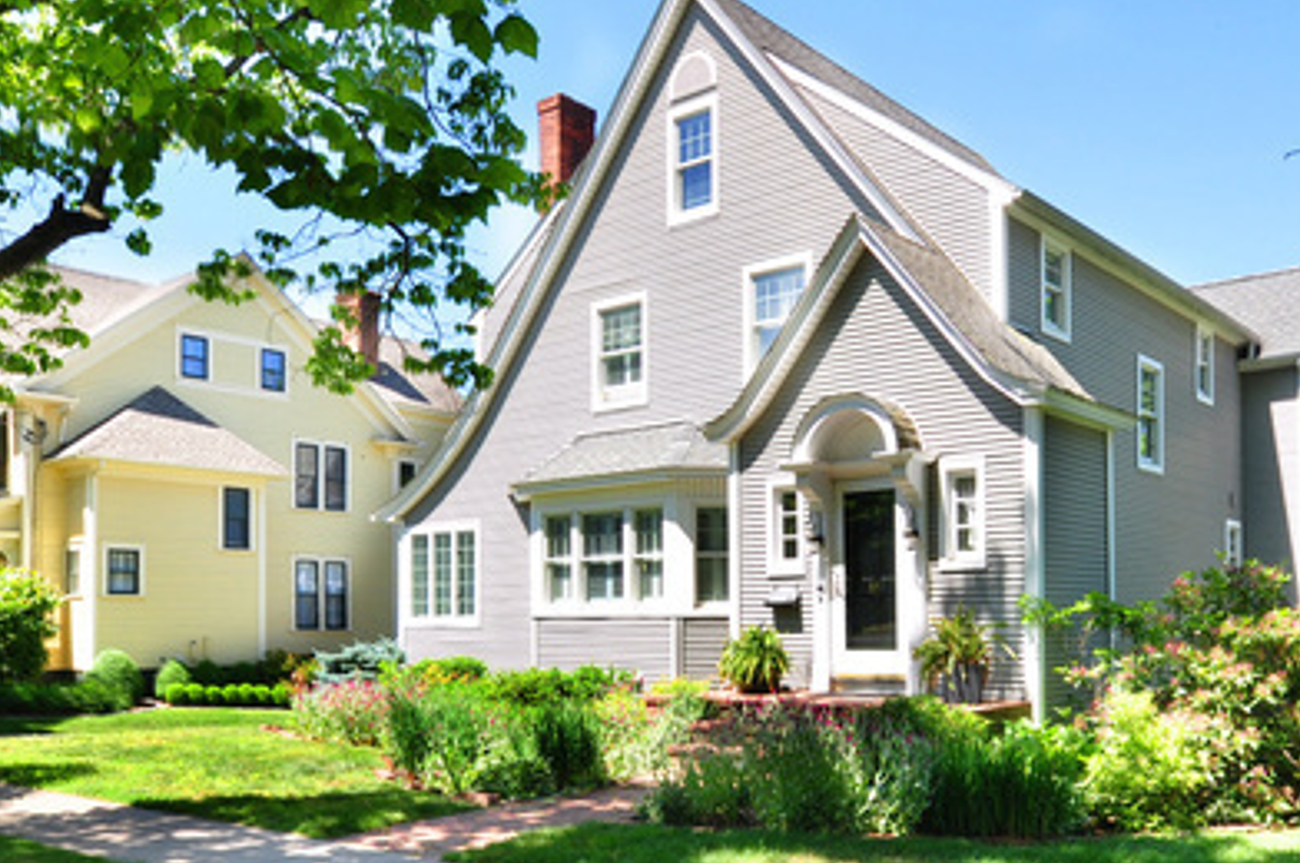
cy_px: 549
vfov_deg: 40.9
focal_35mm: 32
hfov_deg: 58.9
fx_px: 1147
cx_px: 733
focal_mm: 13
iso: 250
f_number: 9
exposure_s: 1/60
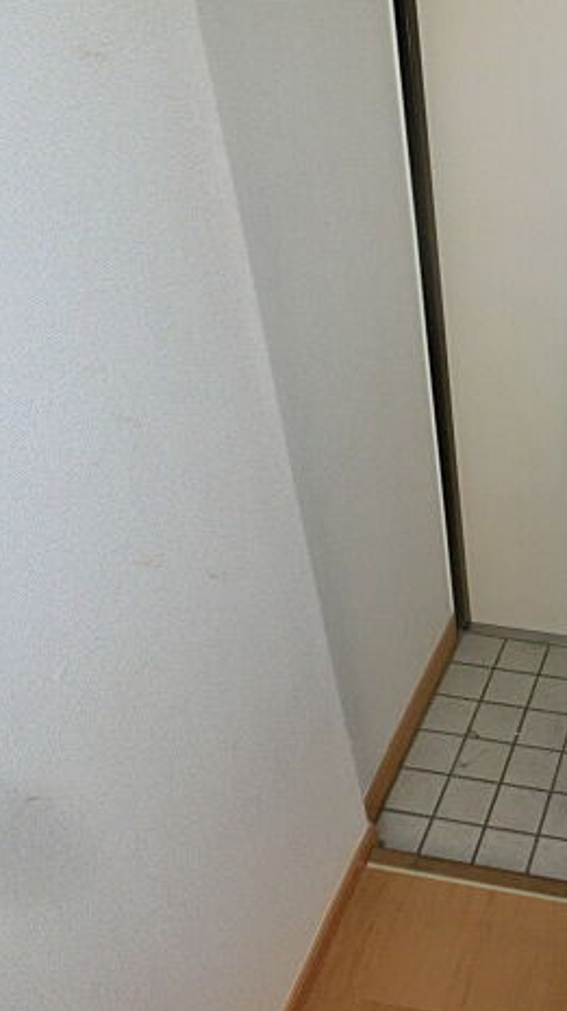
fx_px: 964
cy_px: 500
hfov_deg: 29.6
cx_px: 619
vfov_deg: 55.3
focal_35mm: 36
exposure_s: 1/60
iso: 400
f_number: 3
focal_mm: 4.24
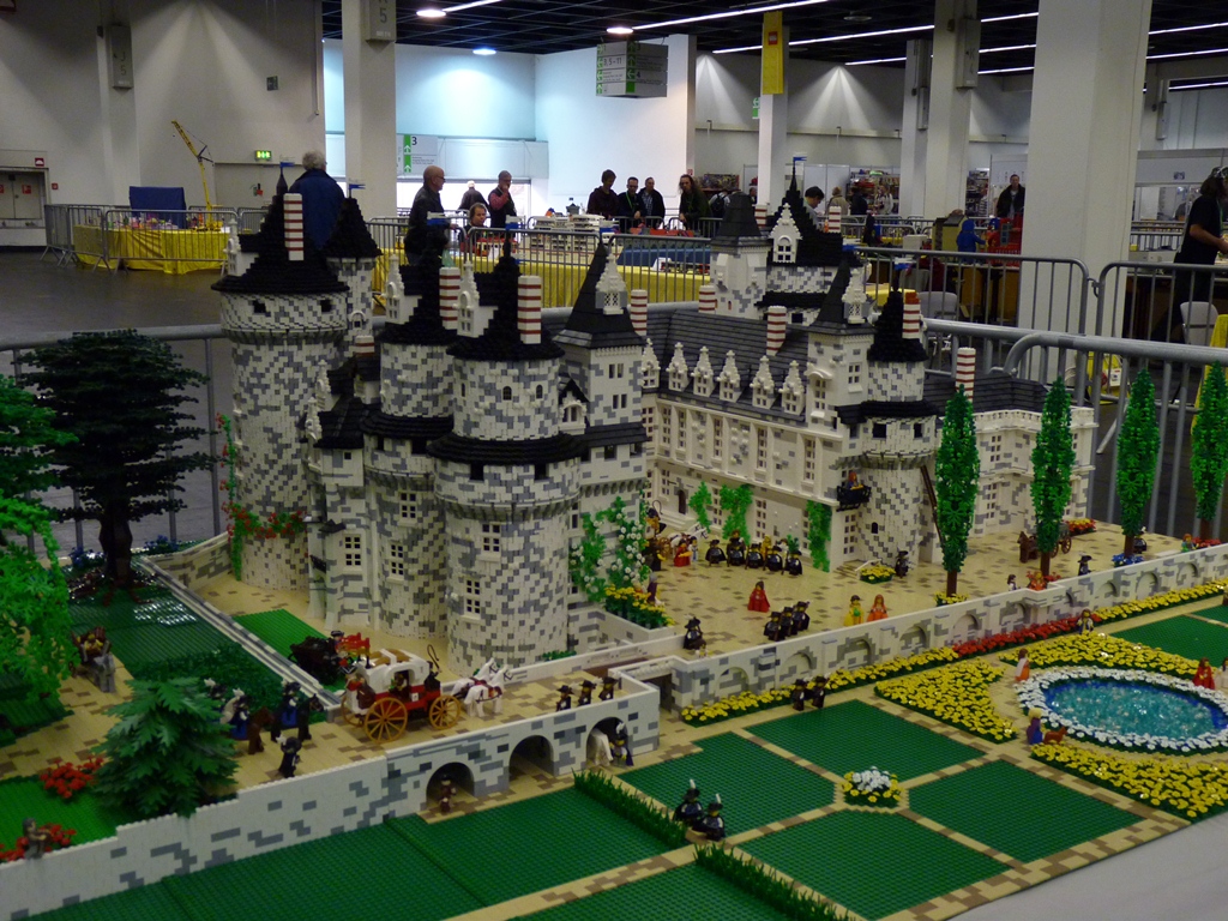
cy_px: 460
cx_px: 614
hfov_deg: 46.8
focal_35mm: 40
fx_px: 1419
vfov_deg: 36.0
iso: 320
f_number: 3
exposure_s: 1/30
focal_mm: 7.1
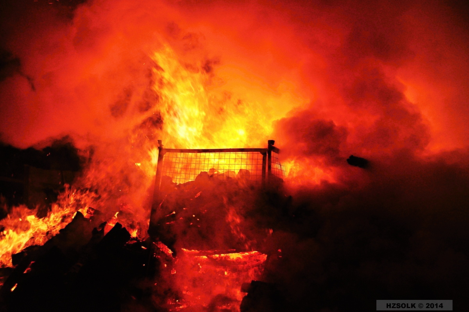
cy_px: 156
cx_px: 234
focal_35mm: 63
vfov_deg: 21.5
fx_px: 820
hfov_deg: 31.9
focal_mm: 42
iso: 1600
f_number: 4.5
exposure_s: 1/125
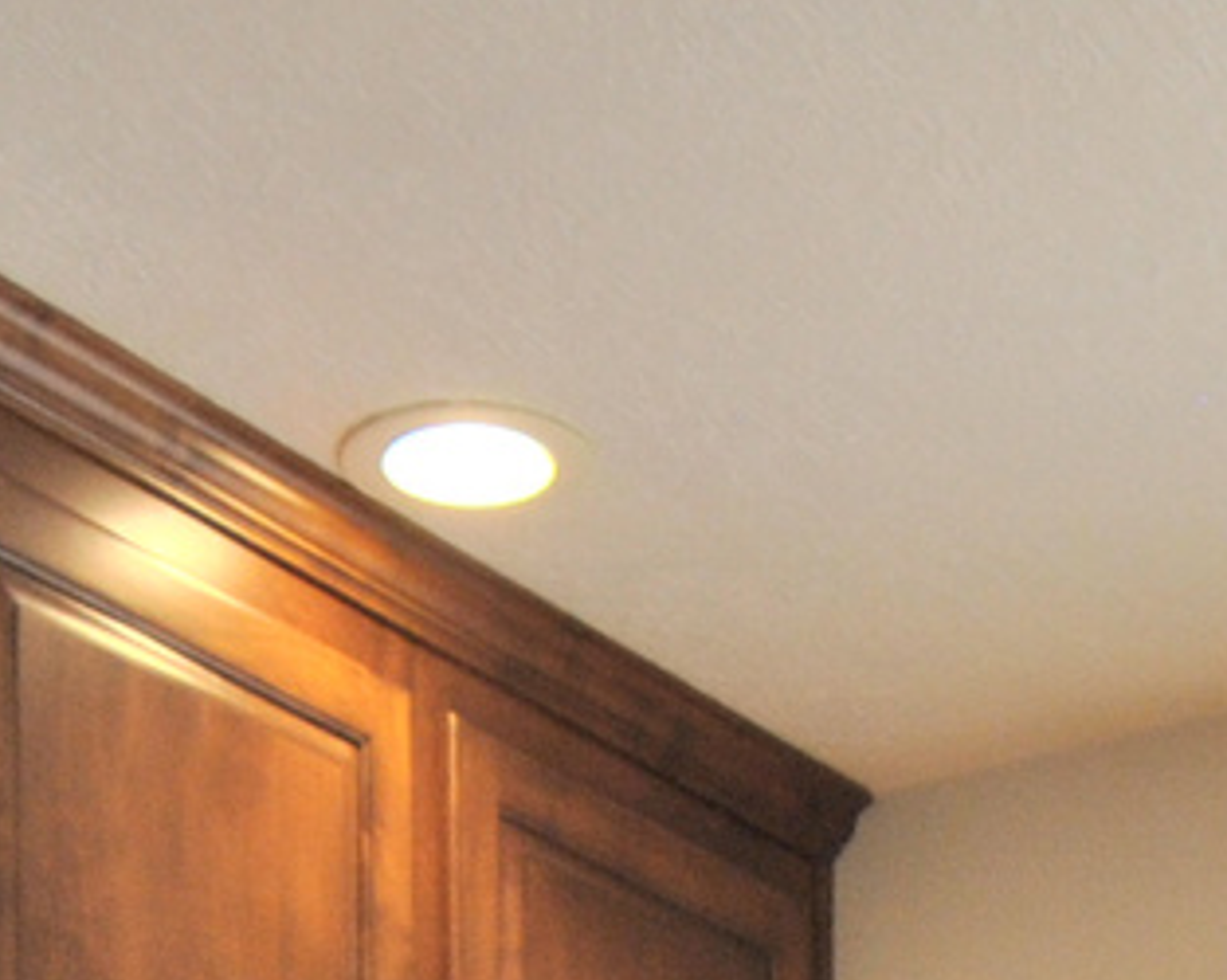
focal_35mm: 120
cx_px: 768
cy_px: 2421
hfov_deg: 16.0
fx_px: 4358
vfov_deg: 10.8
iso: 250
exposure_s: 1/30
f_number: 3.8
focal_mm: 13
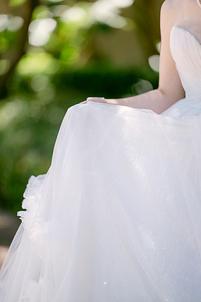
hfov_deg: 13.0
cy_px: 151
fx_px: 879
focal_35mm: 105
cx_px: 100
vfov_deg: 19.5
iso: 64
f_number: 1.4
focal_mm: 105
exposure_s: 1/1000
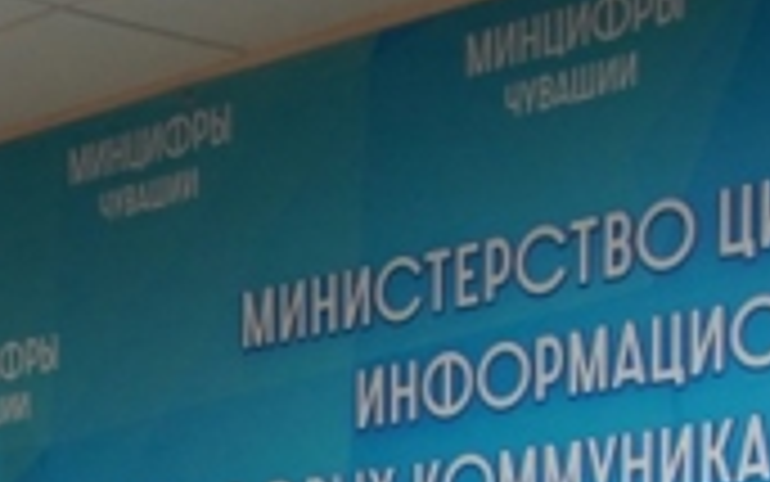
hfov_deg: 15.2
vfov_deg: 9.0
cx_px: -92
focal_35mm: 134
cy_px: 1077
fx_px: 2813
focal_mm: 20
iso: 1250
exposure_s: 1/160
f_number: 4
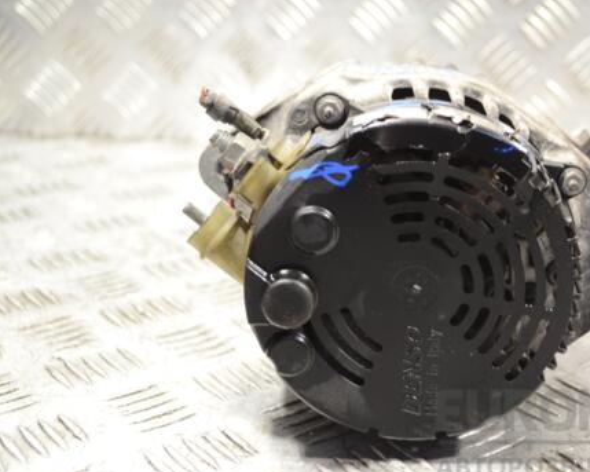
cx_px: 410
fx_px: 1100
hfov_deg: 29.7
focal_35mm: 63
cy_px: 227
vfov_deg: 24.2
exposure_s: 1/30
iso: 400
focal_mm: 32
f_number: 4.8
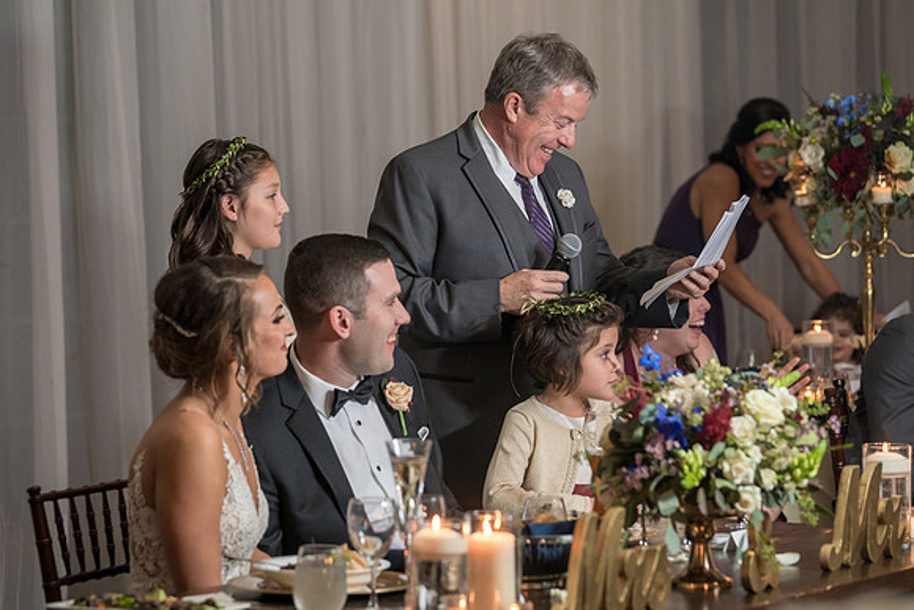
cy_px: 306
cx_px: 411
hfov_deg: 14.7
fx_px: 3548
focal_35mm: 140
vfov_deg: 9.8
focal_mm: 127
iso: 2000
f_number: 4
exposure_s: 1/200
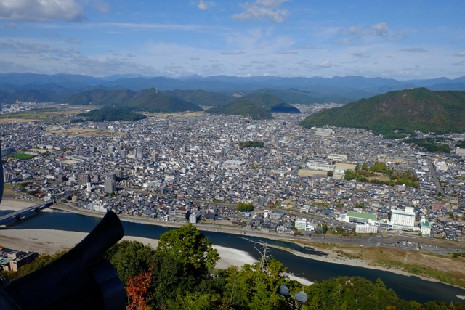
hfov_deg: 67.4
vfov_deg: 48.0
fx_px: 349
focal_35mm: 27
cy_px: 155
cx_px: 232
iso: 200
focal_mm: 18
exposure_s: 1/210
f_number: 13
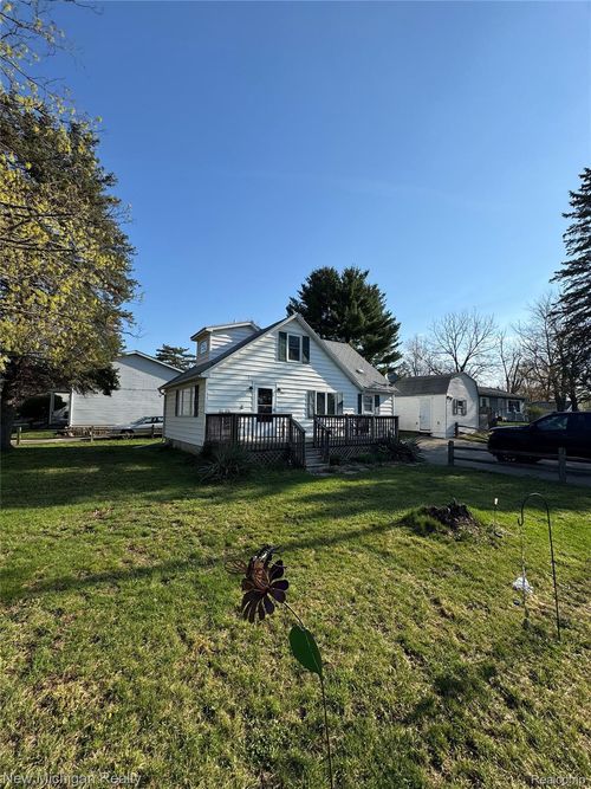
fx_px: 319
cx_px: 296
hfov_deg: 85.7
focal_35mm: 14
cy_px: 394
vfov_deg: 102.1
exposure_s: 1/2146
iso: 50
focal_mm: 2.22
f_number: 2.2
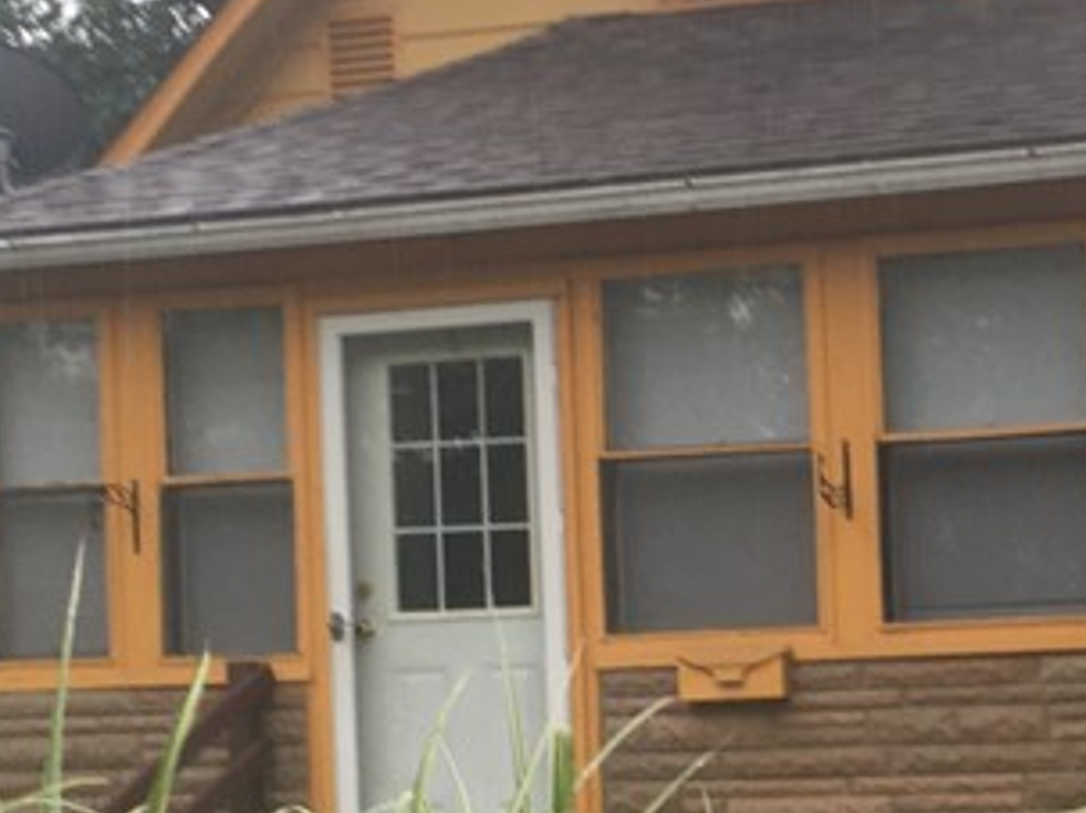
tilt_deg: -1.3
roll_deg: +1.0
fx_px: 3073
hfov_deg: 19.7
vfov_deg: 14.9
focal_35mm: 98
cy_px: 709
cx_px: 932
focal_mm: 4.15
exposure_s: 1/120
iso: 40
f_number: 2.2
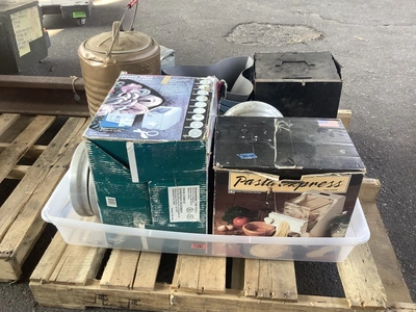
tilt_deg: -35.3
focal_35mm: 31
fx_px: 373
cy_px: 156
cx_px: 208
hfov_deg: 58.4
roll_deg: +0.9
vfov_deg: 45.4
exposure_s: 1/120
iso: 32
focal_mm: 3.3
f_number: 2.4
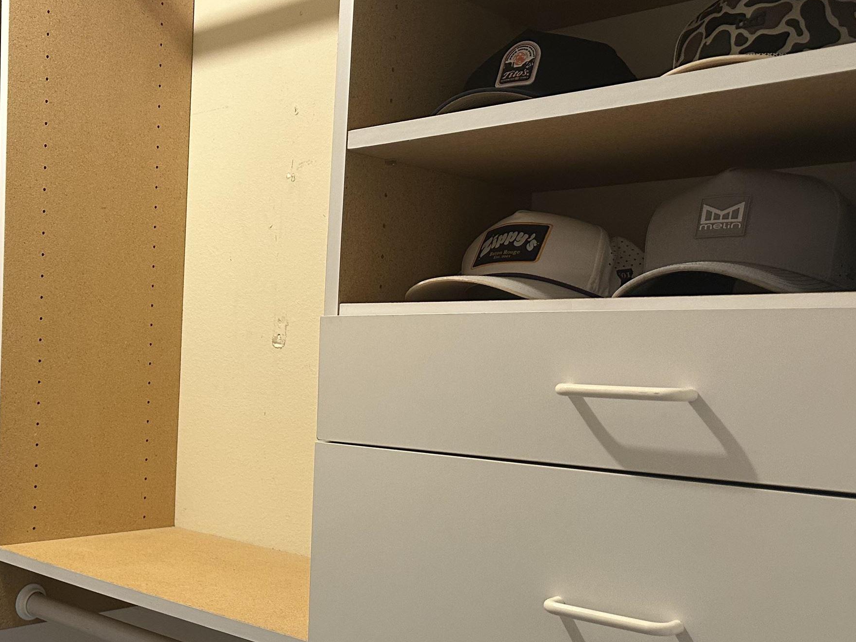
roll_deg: -2.5
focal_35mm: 42
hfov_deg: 42.6
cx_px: 163
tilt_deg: -2.9
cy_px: 403
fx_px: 1039
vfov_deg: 34.2
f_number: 1.78
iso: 320
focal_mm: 6.86
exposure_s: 1/60
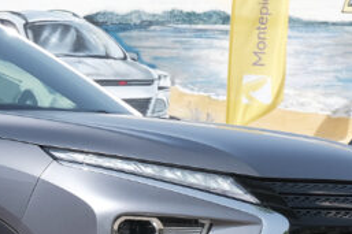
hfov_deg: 8.6
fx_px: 2296
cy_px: 225
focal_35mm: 235
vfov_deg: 5.8
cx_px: -125
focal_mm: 39.6
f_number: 9
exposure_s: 1/320
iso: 160
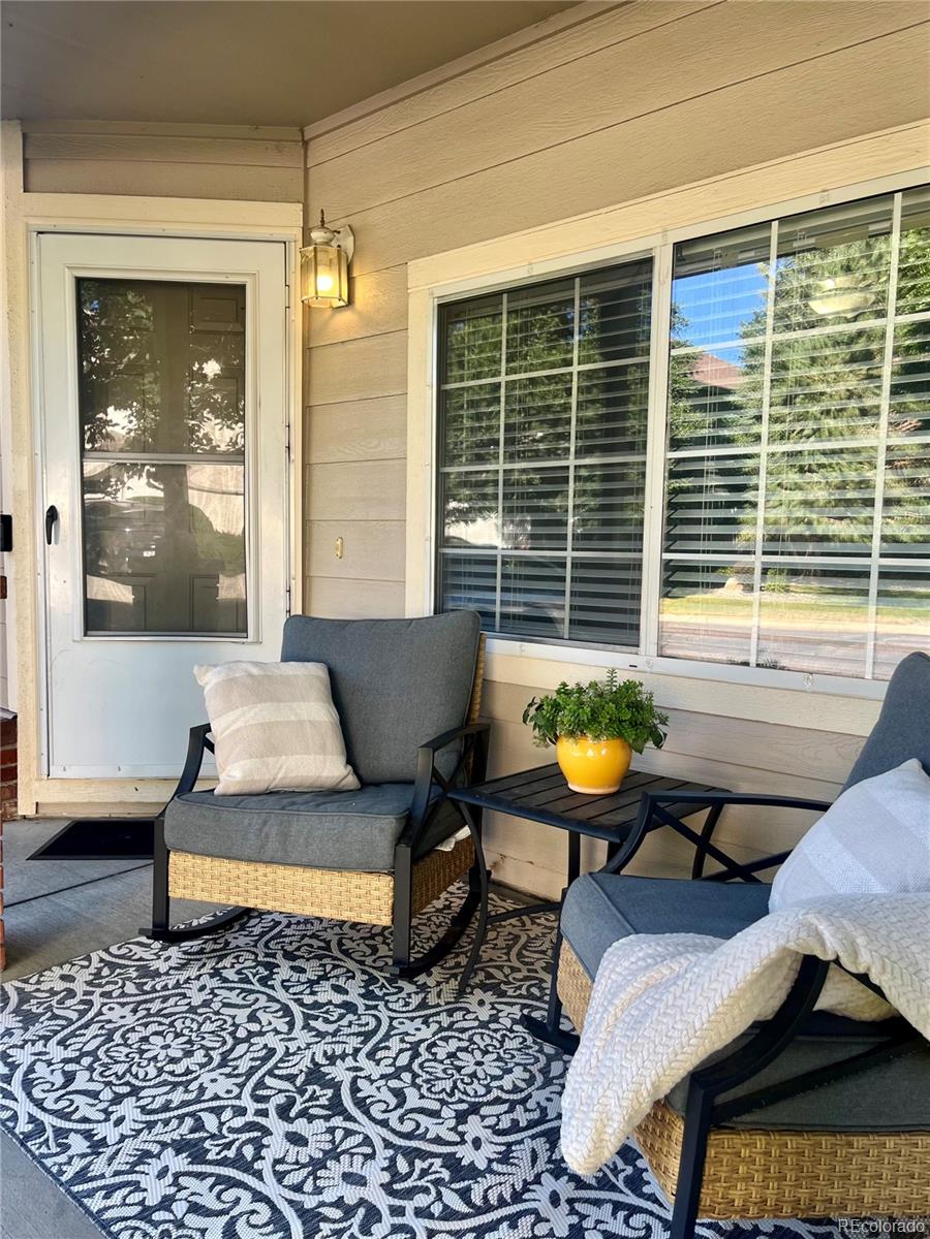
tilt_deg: -5.4
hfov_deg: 53.1
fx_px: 931
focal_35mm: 26
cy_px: 620
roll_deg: -0.5
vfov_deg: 67.3
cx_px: 465
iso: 32
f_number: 1.6
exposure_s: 1/122
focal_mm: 5.1
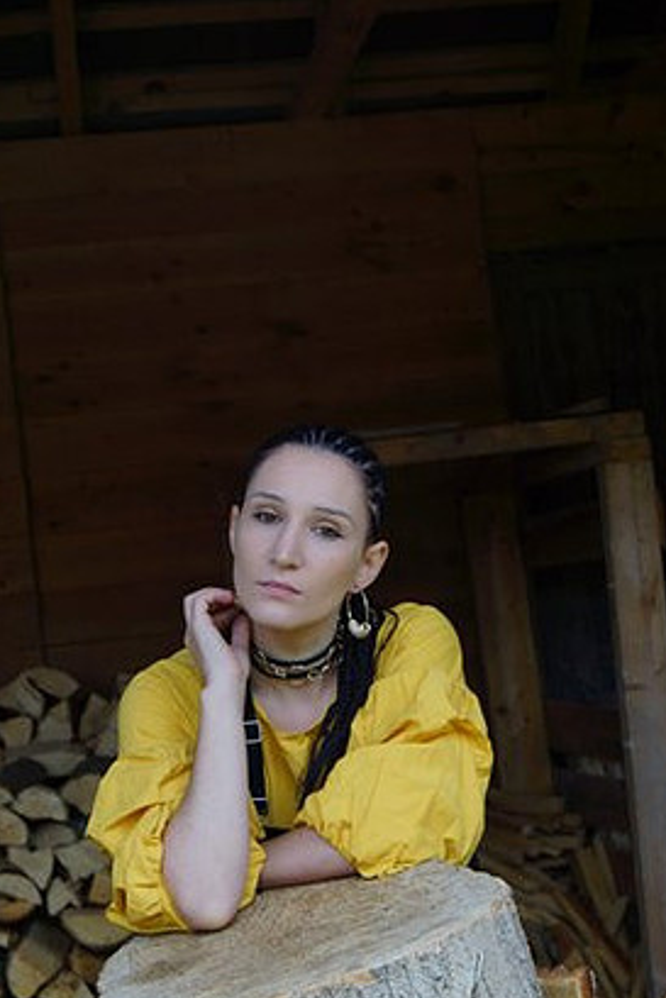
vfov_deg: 30.5
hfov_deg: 20.6
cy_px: 544
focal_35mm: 66
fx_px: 1830
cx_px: 307
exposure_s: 1/80
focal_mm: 40
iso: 100
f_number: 6.3
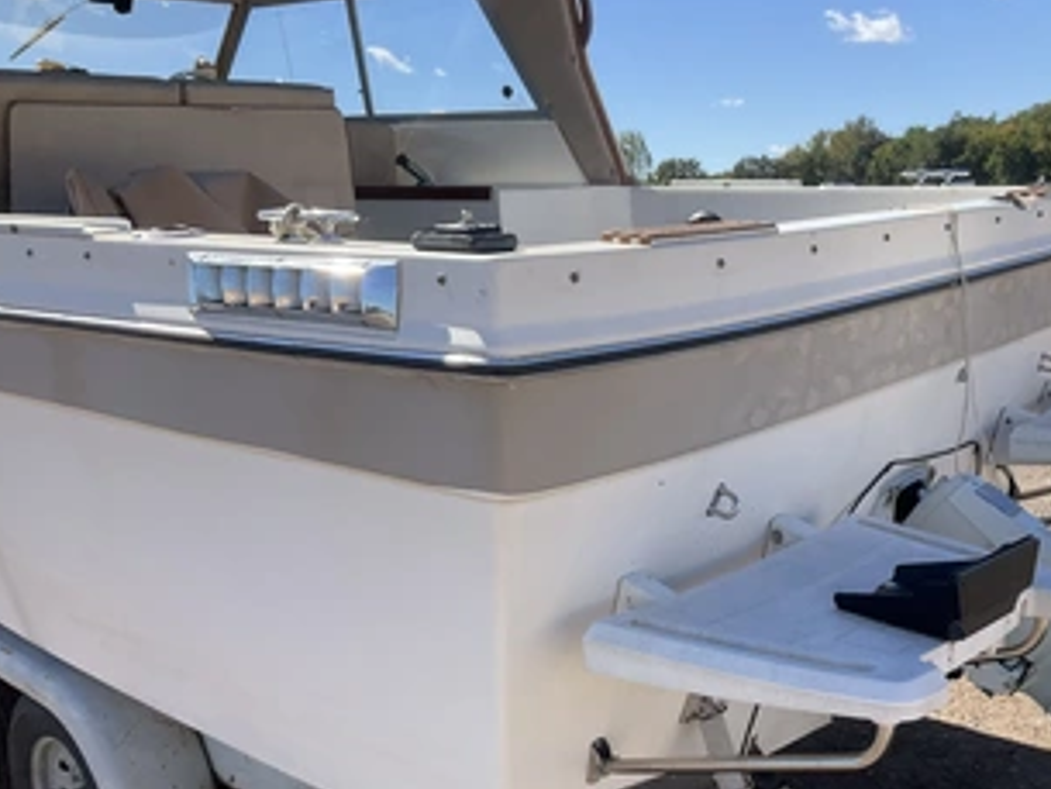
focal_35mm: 38
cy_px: 510
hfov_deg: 48.6
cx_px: 637
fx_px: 1154
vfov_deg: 37.4
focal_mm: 3
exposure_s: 1/1250
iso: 25
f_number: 1.8
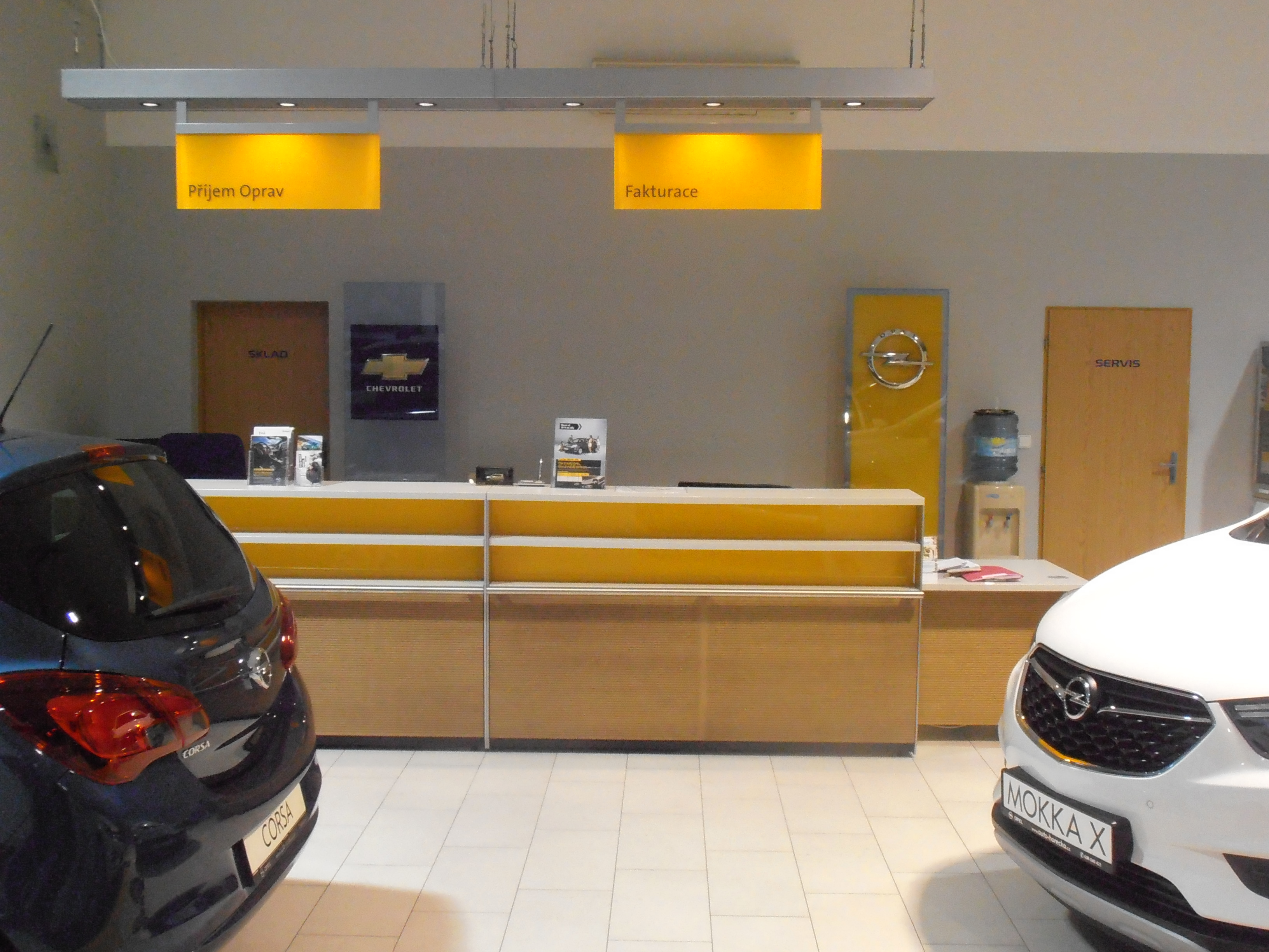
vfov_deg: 32.9
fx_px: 1613
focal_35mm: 44
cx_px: 634
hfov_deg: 42.9
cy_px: 476
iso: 800
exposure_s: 1/40
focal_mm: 7.87
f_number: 4.2
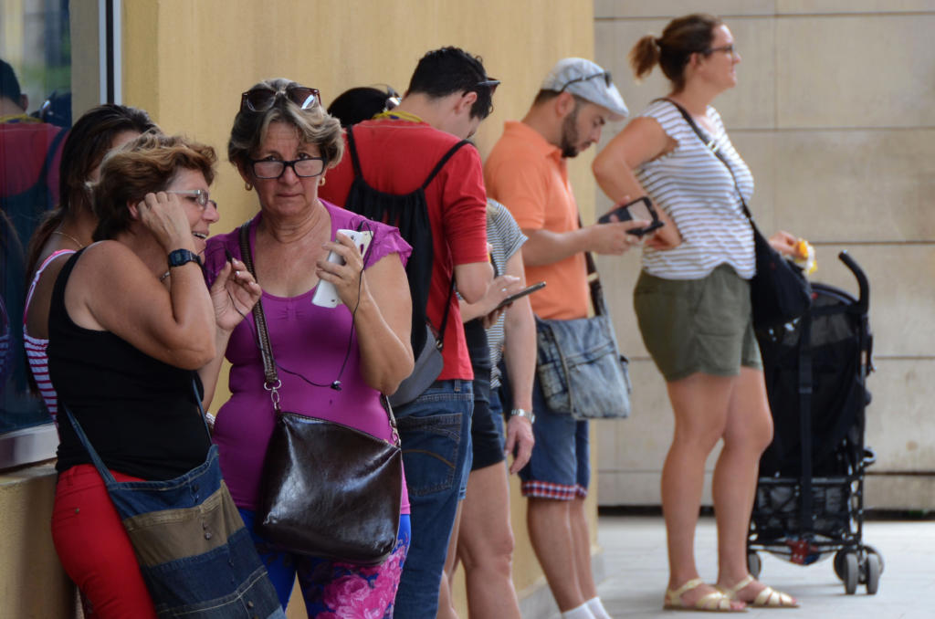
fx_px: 5831
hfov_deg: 9.2
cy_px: 310
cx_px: 468
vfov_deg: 6.1
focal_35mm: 225
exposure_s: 1/160
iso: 400
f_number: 6.3
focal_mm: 150
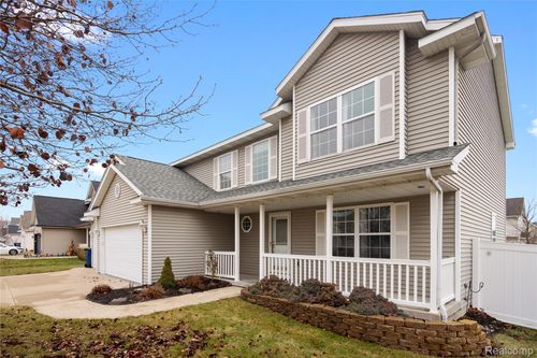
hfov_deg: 58.7
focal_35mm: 32
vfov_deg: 41.1
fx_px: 477
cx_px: 268
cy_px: 179
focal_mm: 32
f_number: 9
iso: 400
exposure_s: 1/125
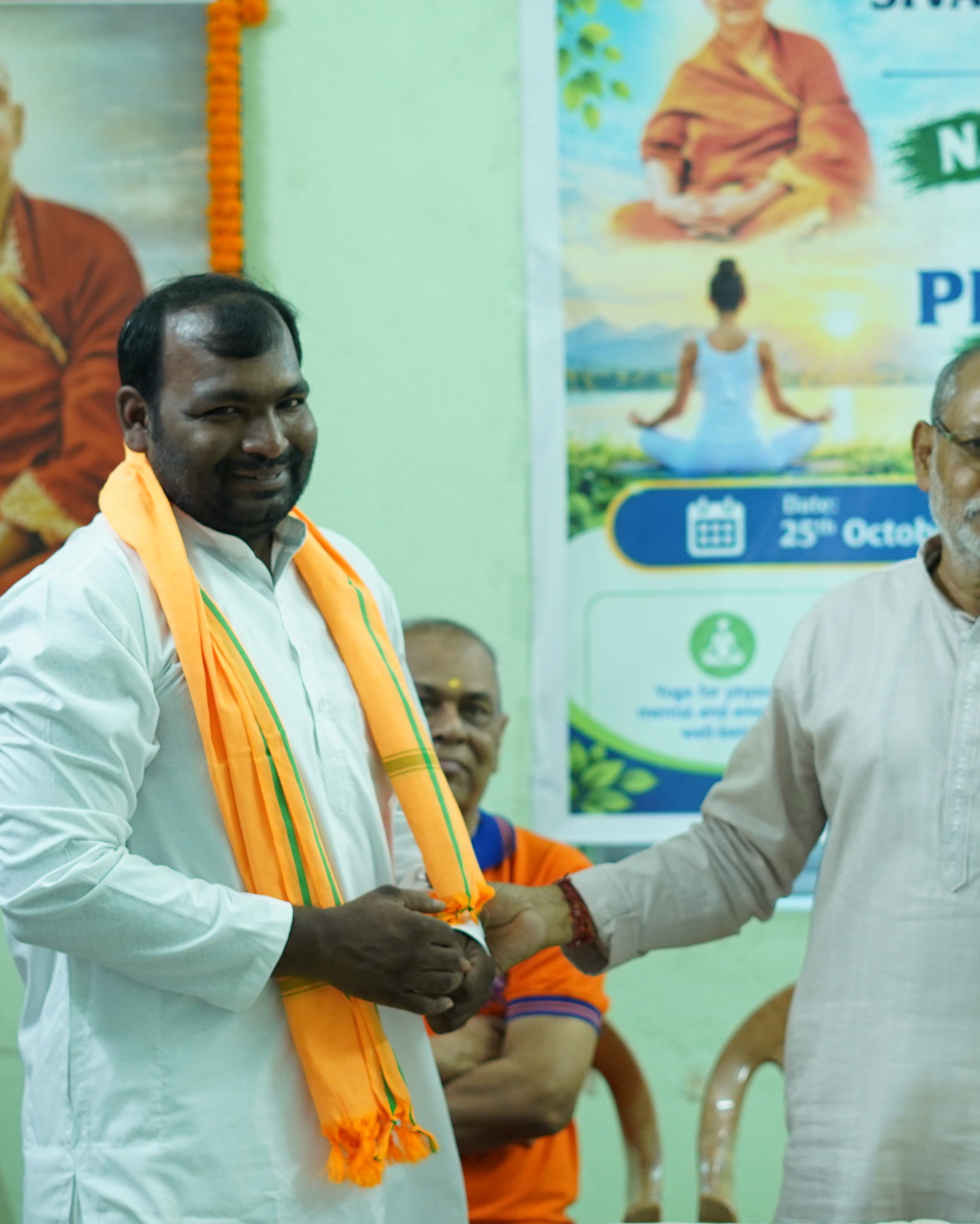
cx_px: 566
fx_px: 3226
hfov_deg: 17.3
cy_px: 620
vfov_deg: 21.5
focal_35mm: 89
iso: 1600
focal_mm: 50
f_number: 2.2
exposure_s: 1/100
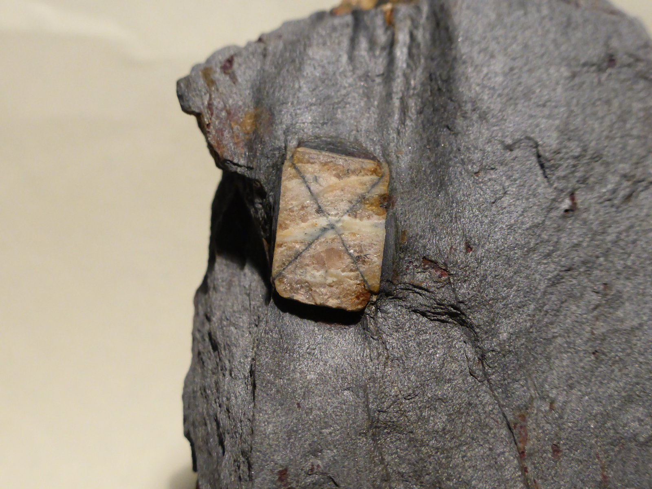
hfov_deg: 38.9
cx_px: 326
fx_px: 923
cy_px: 244
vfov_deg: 29.7
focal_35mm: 49
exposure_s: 1/50
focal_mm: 8.5
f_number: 4.2
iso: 400
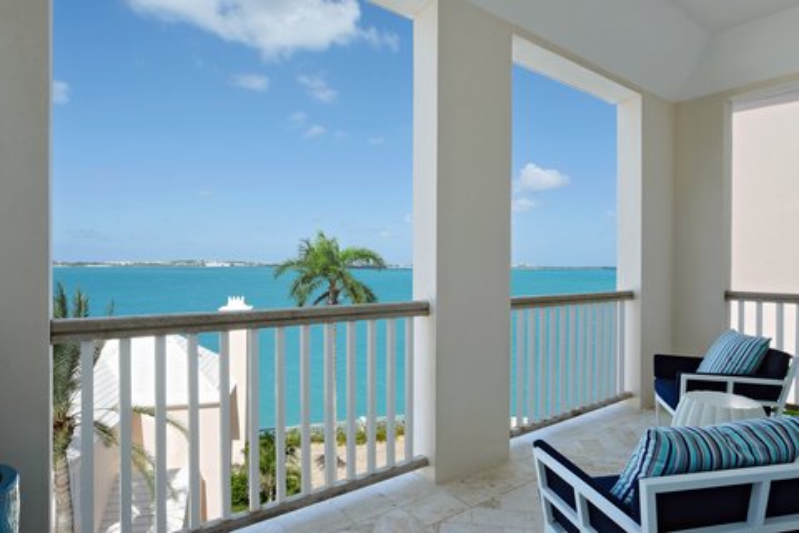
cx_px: 400
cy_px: 266
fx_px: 444
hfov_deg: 84.0
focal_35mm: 20
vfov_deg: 61.9
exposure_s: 1/15
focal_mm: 20
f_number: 16
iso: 64
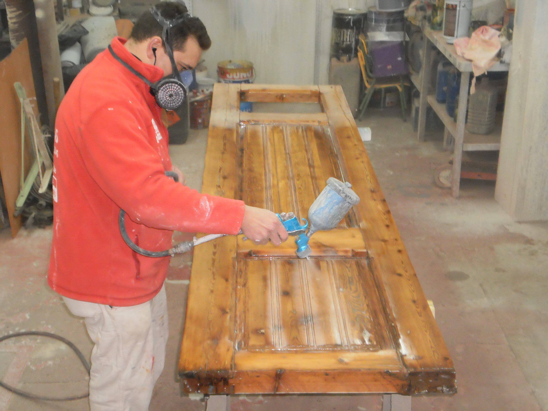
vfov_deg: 24.8
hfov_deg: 32.7
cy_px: 206
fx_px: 934
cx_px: 274
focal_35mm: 59
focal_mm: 10.3
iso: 400
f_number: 4.2
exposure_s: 1/40
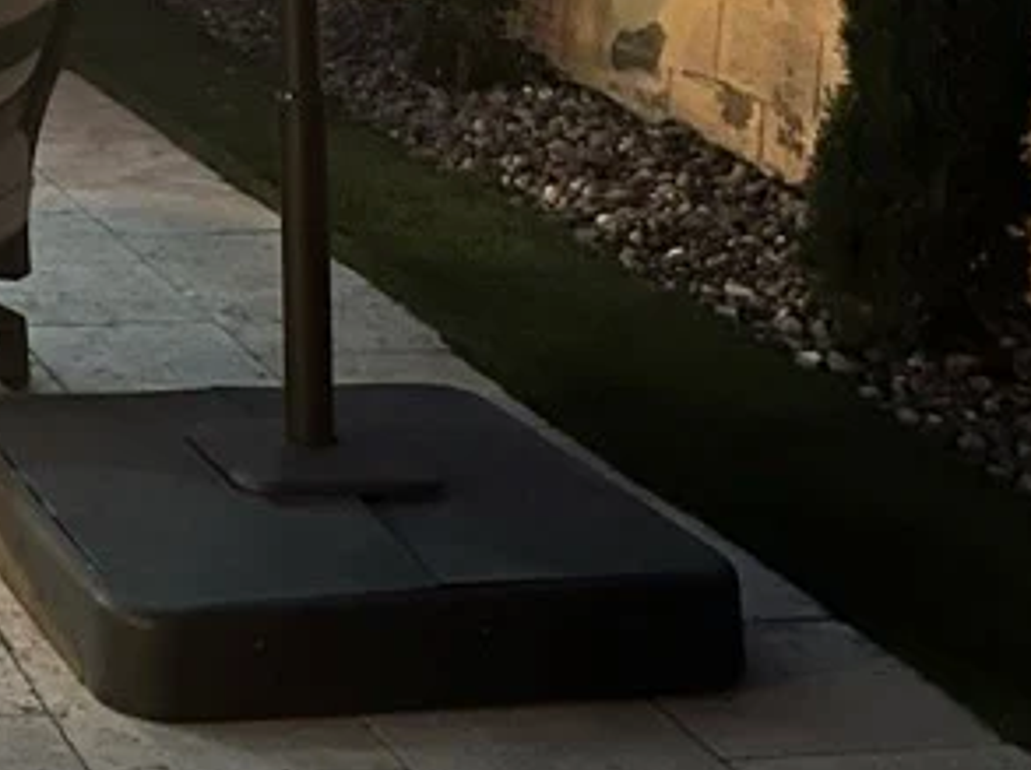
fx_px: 2707
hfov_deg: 19.0
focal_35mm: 91
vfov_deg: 15.6
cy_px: -158
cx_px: -507
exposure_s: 1/9
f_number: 1.6
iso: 640
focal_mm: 5.1
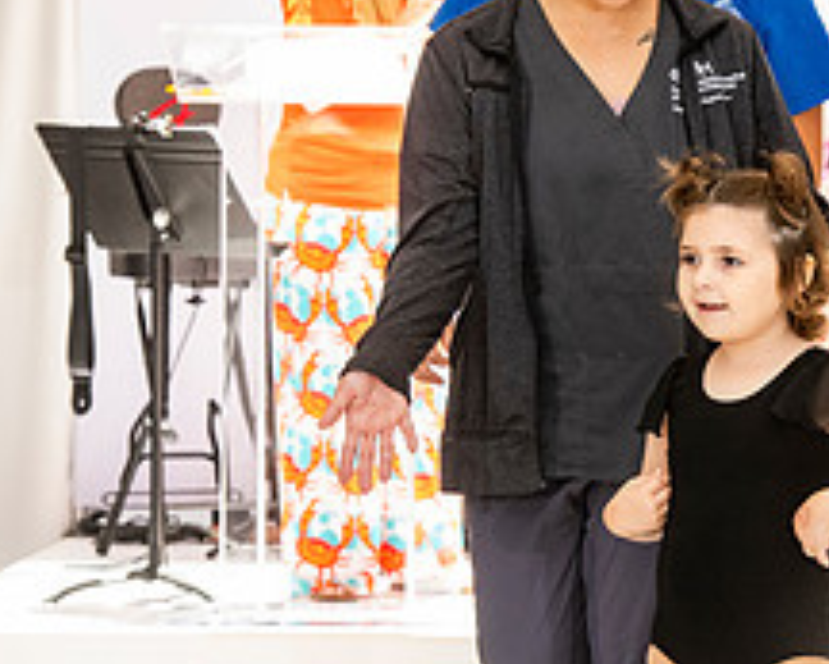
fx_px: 7781
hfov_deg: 6.1
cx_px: 933
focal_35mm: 317
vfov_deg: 4.9
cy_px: 363
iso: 1600
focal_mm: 122
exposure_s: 1/160
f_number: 9
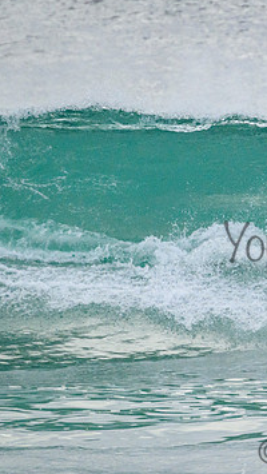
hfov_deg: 0.8
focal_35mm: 1529
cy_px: 200
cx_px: 407
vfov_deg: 1.4
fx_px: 19222
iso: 2000
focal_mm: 800
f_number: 11
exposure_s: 1/2000
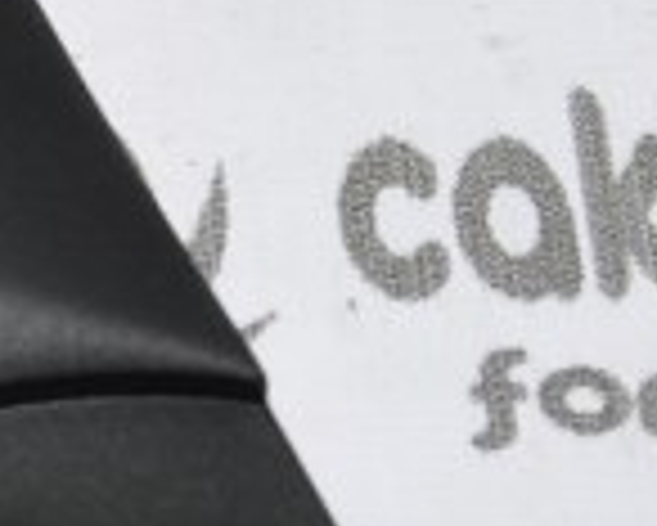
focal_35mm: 217
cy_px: 18
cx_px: -292
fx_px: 4220
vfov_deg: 7.1
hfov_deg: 8.7
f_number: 5
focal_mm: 25
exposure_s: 1/40
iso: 200
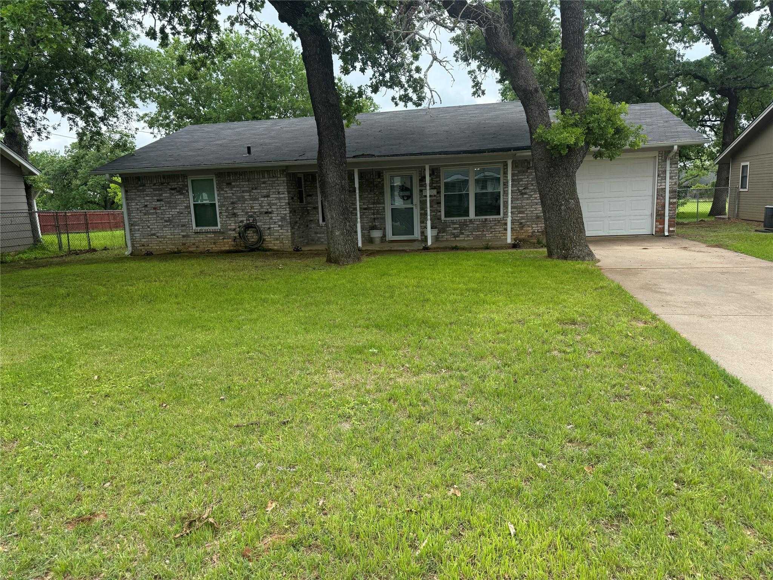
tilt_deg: -10.0
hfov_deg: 71.6
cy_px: 290
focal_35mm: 24
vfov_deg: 56.8
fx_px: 536
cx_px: 386
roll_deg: +2.9
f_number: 1.78
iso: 100
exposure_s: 1/1727
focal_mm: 6.76
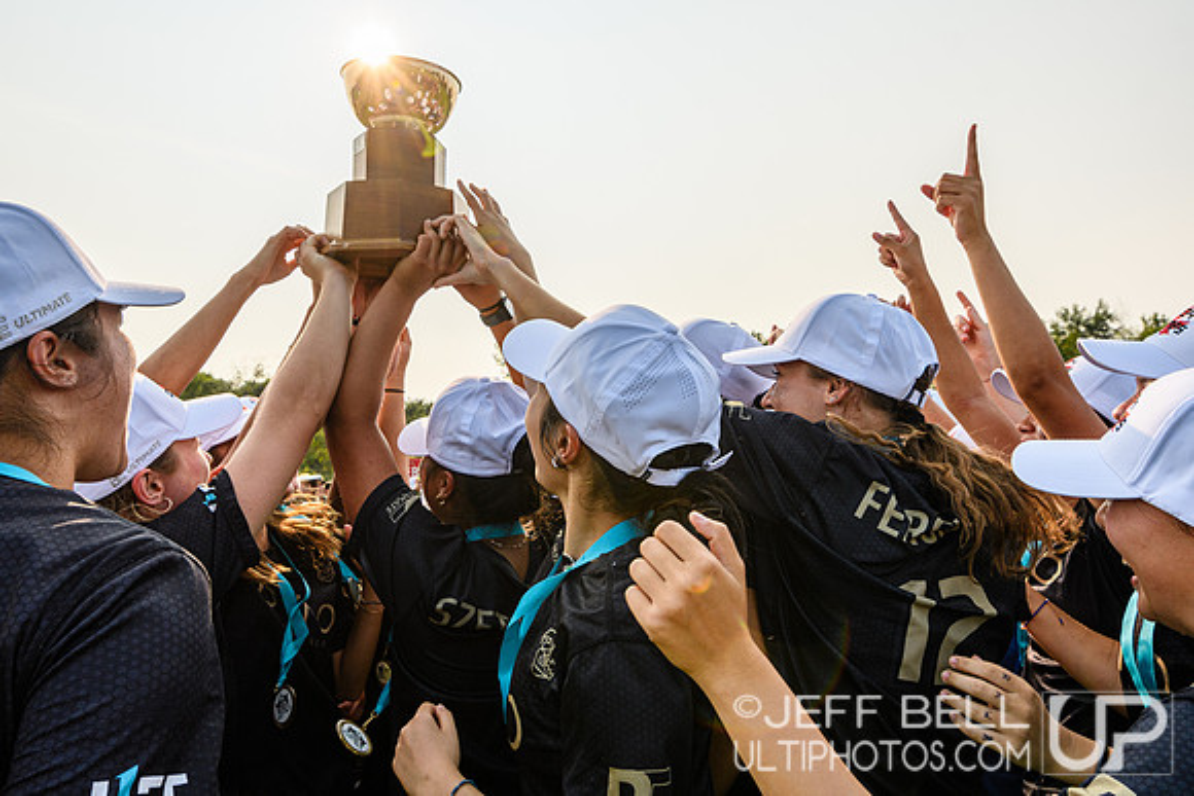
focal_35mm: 24
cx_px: 597
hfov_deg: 73.7
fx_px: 796
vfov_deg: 53.2
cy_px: 398
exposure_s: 1/800
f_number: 5.6
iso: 100
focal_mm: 16
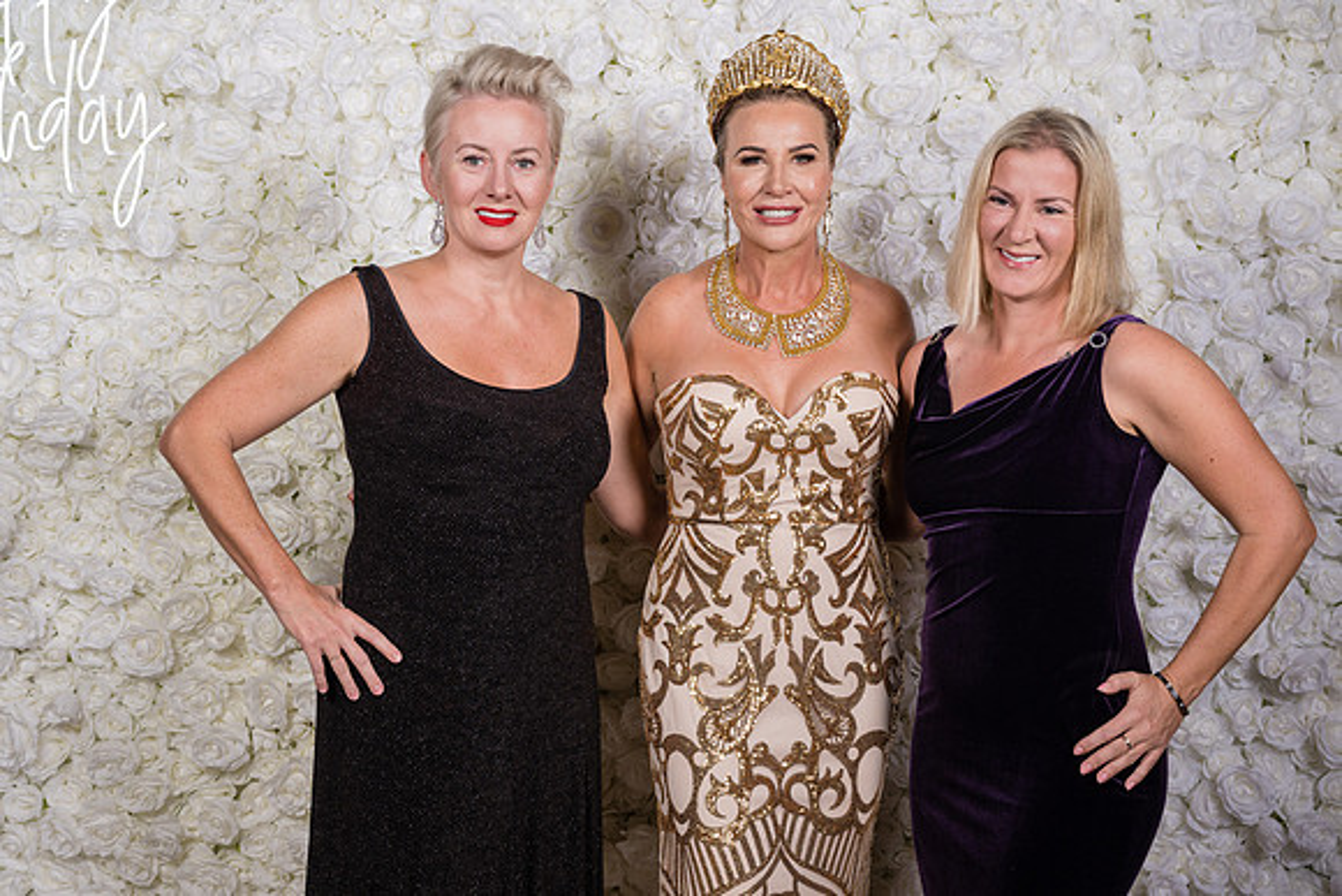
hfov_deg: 40.6
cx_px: 618
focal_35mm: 49
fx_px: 1811
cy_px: 448
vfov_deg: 27.8
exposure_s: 1/200
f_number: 5.6
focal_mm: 45
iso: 400
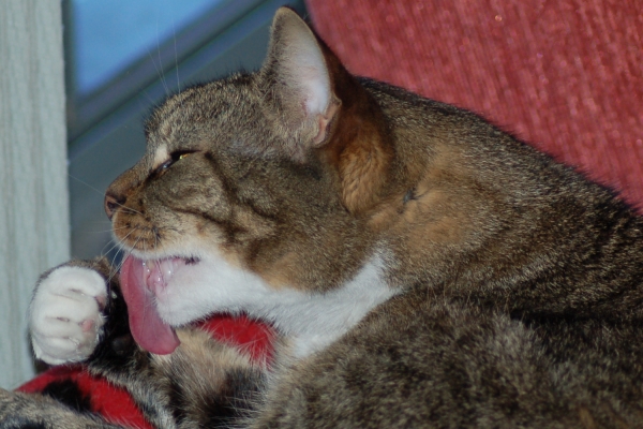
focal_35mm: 158
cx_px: 322
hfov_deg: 13.0
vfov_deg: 8.7
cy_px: 214
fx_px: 2813
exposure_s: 1/60
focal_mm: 105
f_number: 4.2
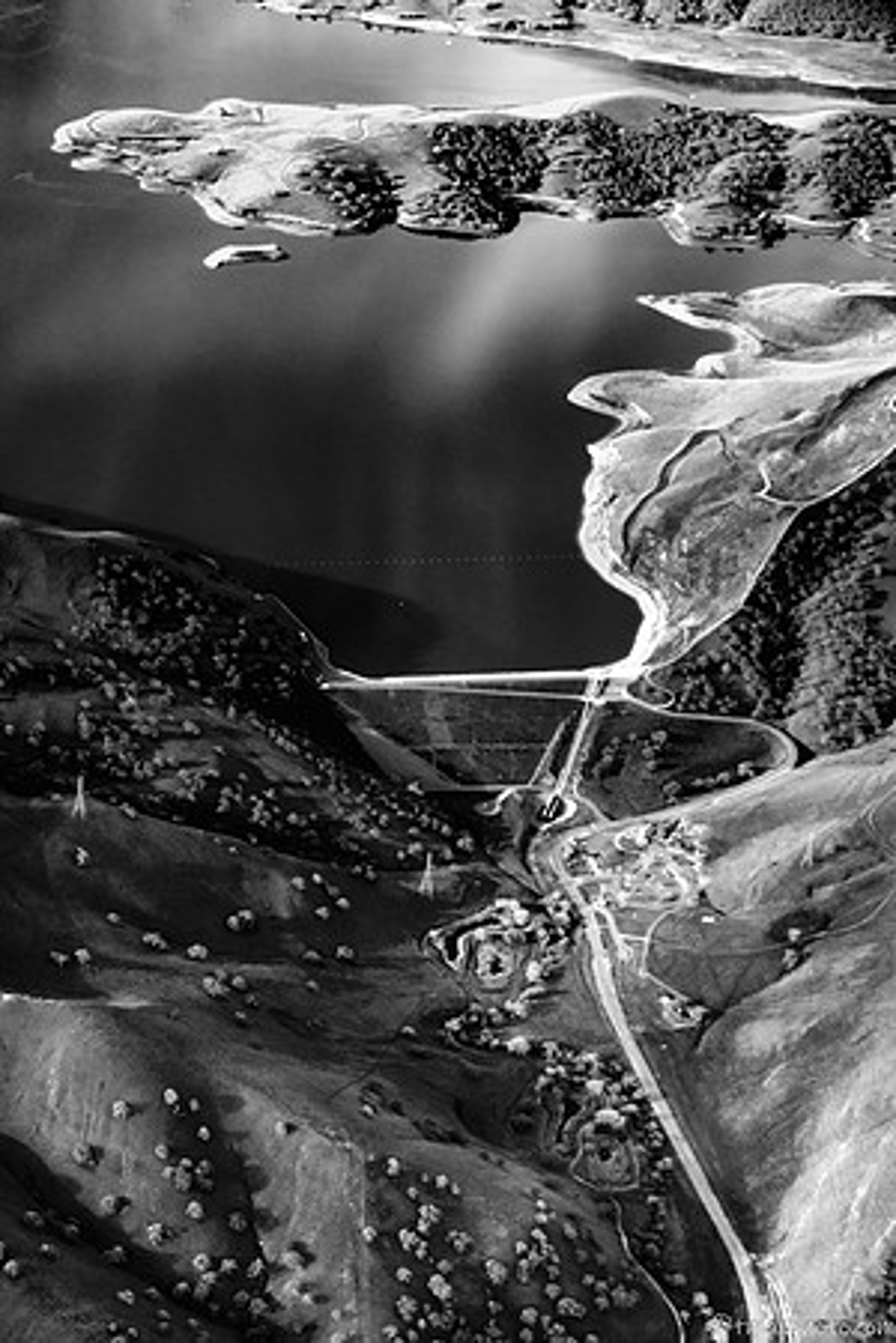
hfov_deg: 17.9
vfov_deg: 26.7
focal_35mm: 76
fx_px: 2837
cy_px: 672
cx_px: 448
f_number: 5
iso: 160
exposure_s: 1/400
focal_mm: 50.5
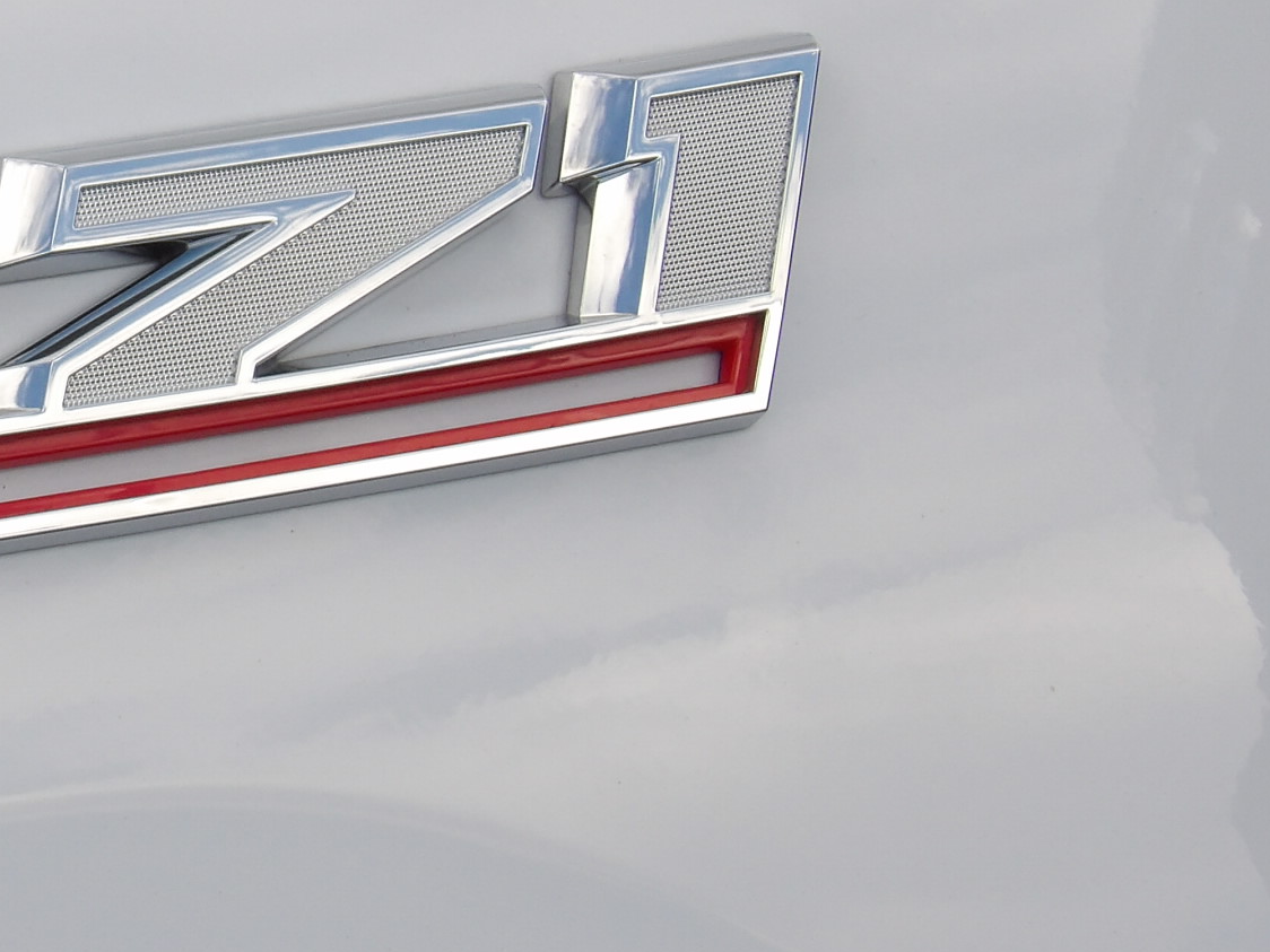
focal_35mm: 279
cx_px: -81
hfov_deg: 7.1
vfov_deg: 5.3
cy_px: 329
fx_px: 10236
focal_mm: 21.7
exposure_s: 1/335
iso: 100
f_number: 4.2
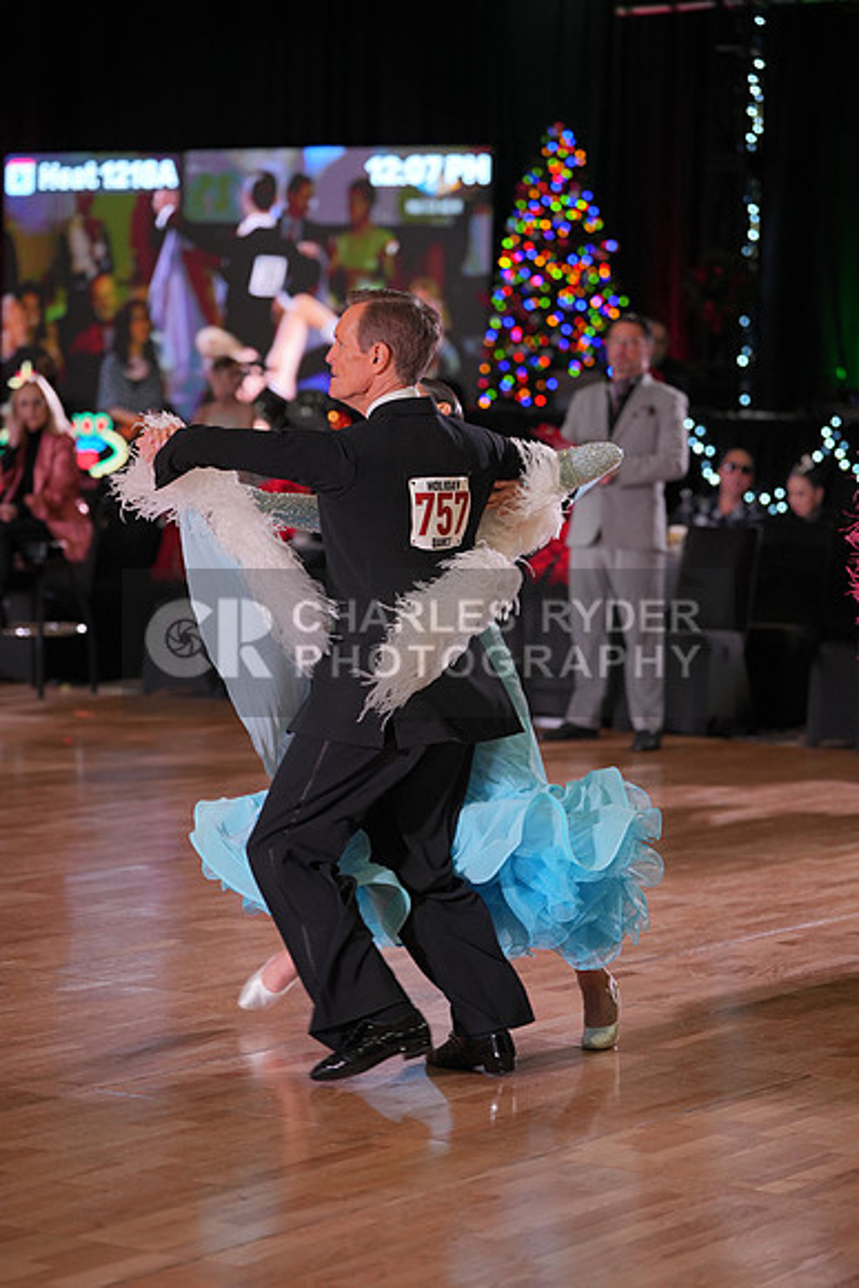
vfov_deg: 20.0
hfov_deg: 13.4
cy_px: 644
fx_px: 3648
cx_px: 430
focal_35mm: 102
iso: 1000
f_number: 2.8
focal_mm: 102
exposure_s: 1/500
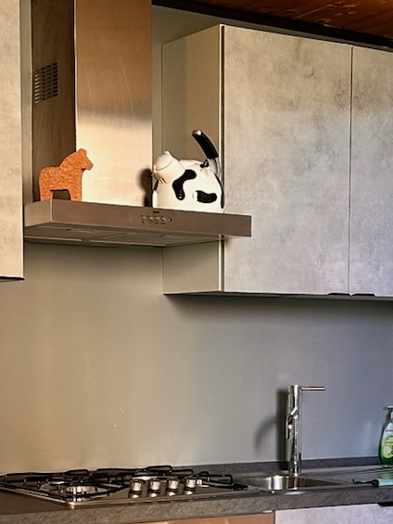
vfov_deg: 22.1
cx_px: 248
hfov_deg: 17.0
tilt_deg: -4.4
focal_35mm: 87
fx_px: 1316
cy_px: 453
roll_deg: -0.4
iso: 125
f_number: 1.78
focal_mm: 6.86
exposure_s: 1/100
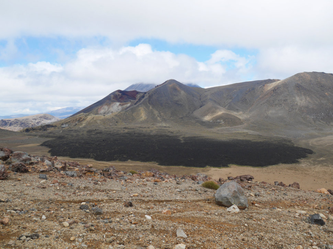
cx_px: 172
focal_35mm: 31
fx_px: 298
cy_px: 122
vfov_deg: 45.4
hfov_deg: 58.3
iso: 200
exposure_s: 1/400
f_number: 8
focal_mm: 15
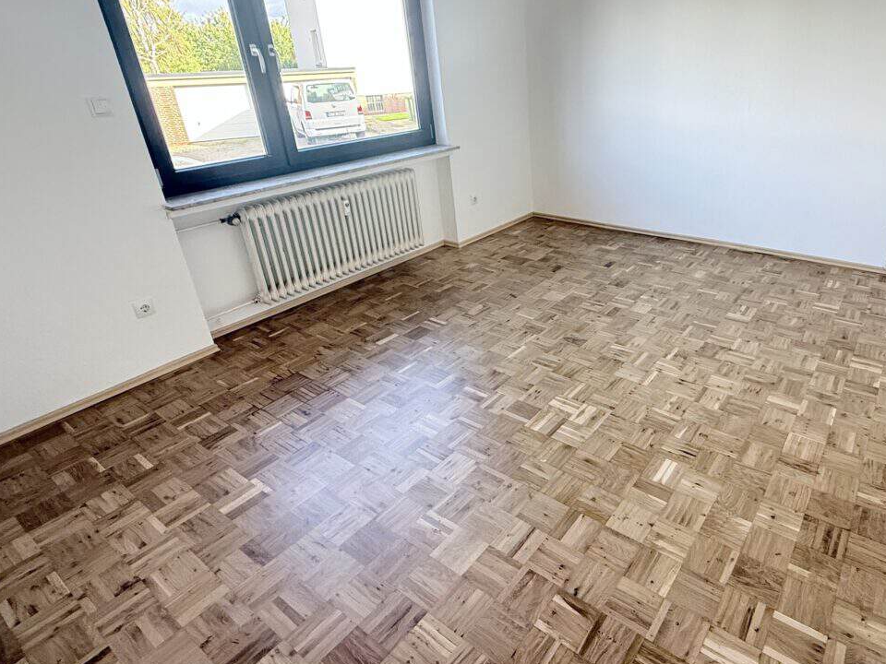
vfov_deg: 63.3
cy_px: 303
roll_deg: +1.9
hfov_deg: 77.5
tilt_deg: -24.7
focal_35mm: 21
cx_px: 557
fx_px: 537
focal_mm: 2.22
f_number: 2.2
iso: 250
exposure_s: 1/99
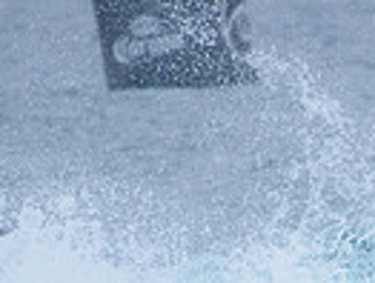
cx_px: 421
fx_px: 23062
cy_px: 450
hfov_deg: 0.9
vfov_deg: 0.7
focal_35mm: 2123
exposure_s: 1/2000
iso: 400
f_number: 5.6
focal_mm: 500
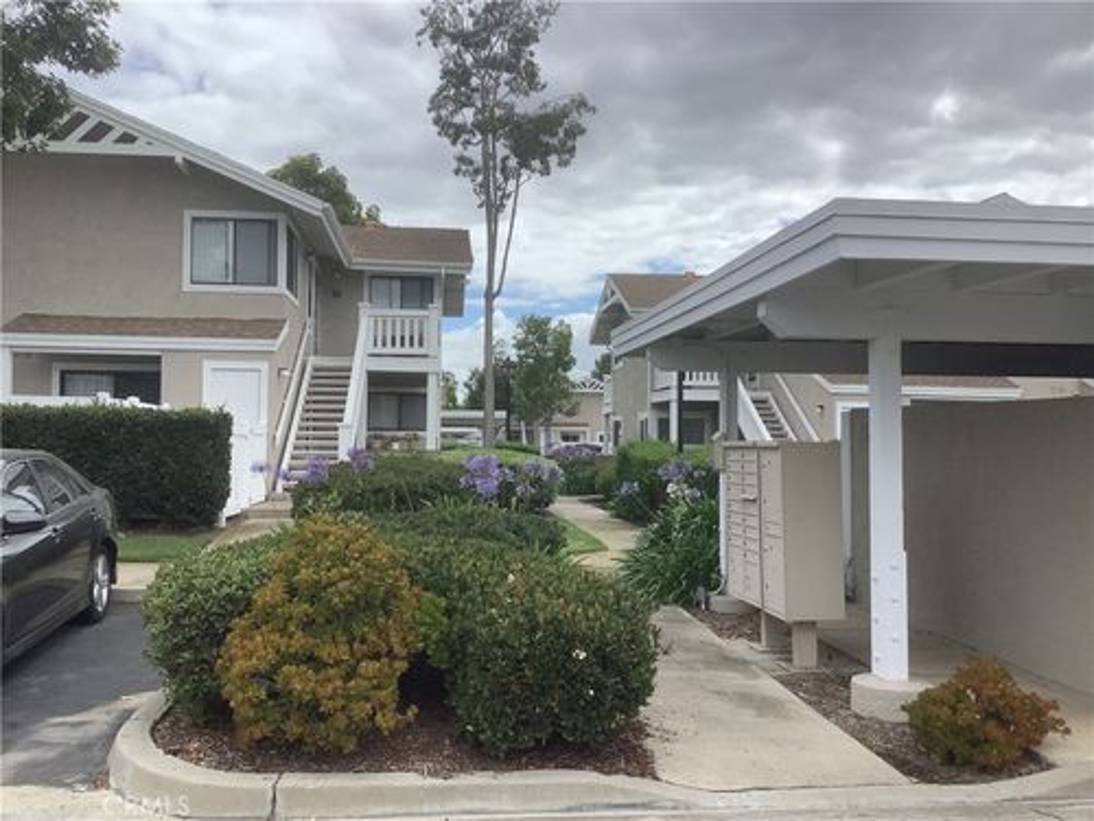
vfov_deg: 45.4
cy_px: 410
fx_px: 980
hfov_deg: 58.4
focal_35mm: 31
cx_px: 547
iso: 25
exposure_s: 1/1404
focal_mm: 3.3
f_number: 2.4
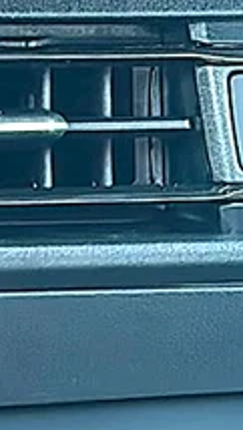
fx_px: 1746
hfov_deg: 7.9
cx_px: 253
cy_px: 95
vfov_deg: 14.0
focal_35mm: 153
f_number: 1.78
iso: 160
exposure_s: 1/68
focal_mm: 6.86
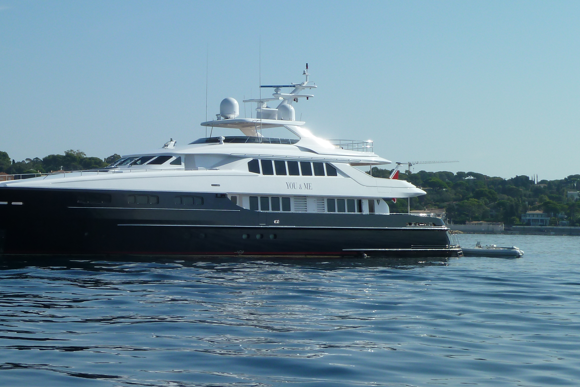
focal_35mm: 93
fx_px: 1498
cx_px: 179
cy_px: 198
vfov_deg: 14.7
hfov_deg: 21.8
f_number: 5.6
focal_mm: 9.7
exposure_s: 1/500
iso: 80
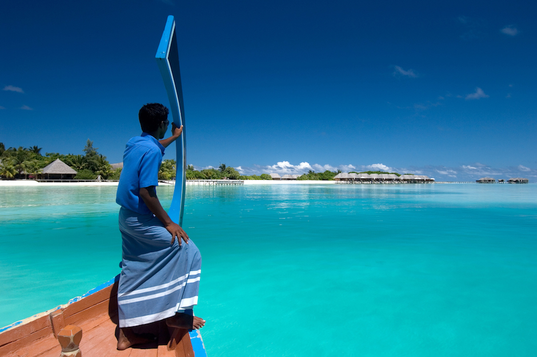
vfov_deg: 56.1
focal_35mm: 22
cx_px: 268
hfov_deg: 77.3
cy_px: 178
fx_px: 335
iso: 100
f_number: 7.1
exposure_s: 1/250
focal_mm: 15
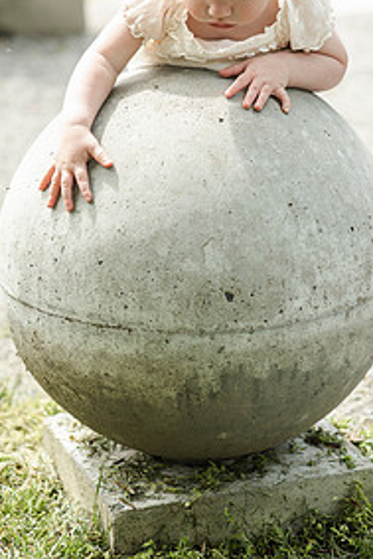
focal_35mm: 135
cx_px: 178
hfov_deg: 10.2
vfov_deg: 15.1
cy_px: 166
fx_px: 2095
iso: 800
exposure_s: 1/2500
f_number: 3.5
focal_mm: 85
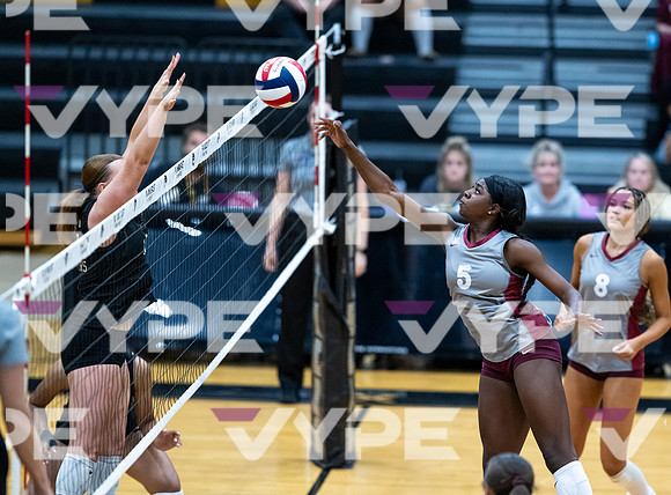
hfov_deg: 7.2
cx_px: 479
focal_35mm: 276
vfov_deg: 5.3
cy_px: 277
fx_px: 5323
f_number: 2
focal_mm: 200
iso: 3200
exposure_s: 1/1600
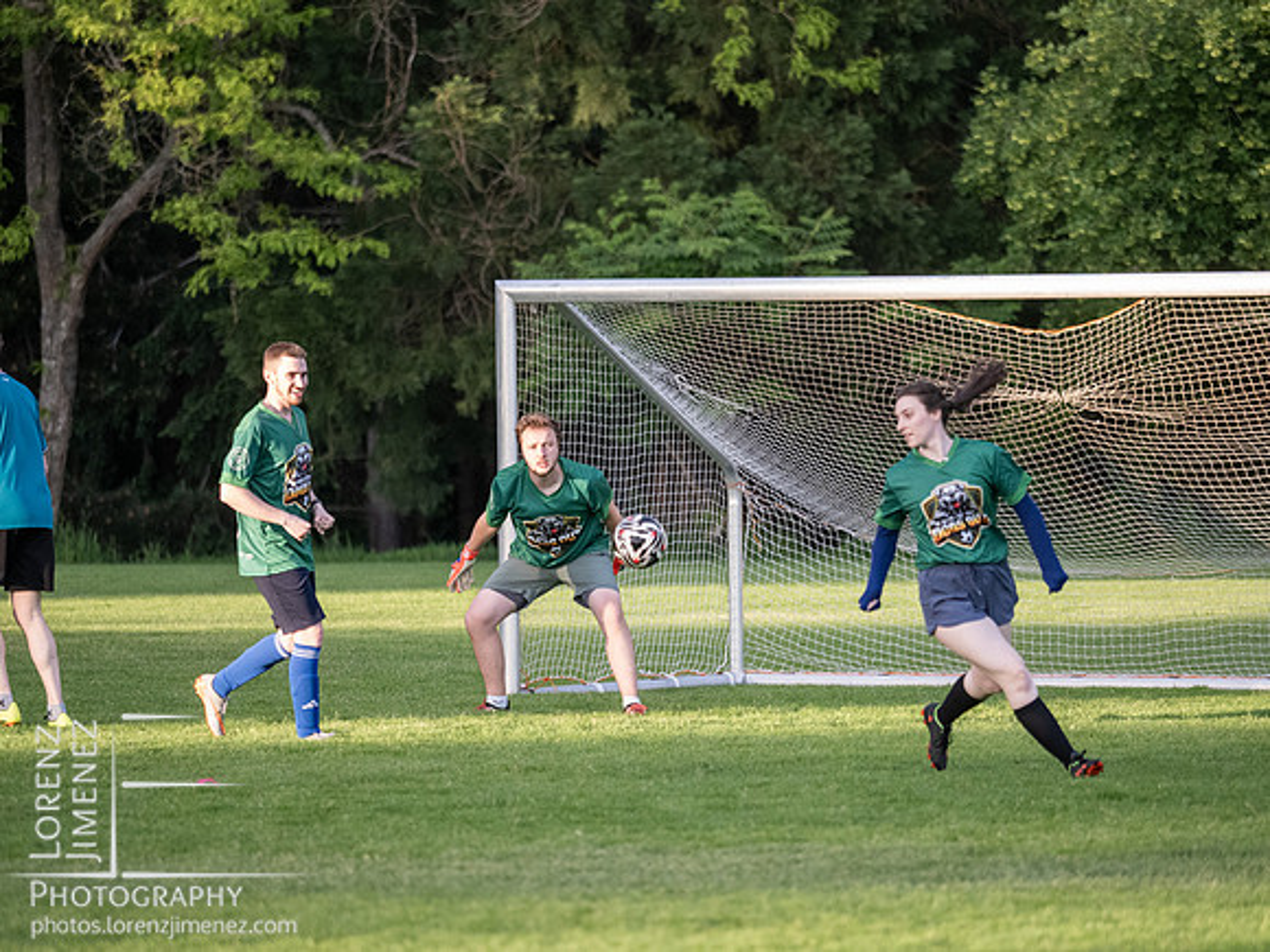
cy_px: 476
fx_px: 11006
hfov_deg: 6.6
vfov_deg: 5.0
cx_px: 635
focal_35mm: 300
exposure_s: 1/1000
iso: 1600
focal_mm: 150
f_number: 2.8
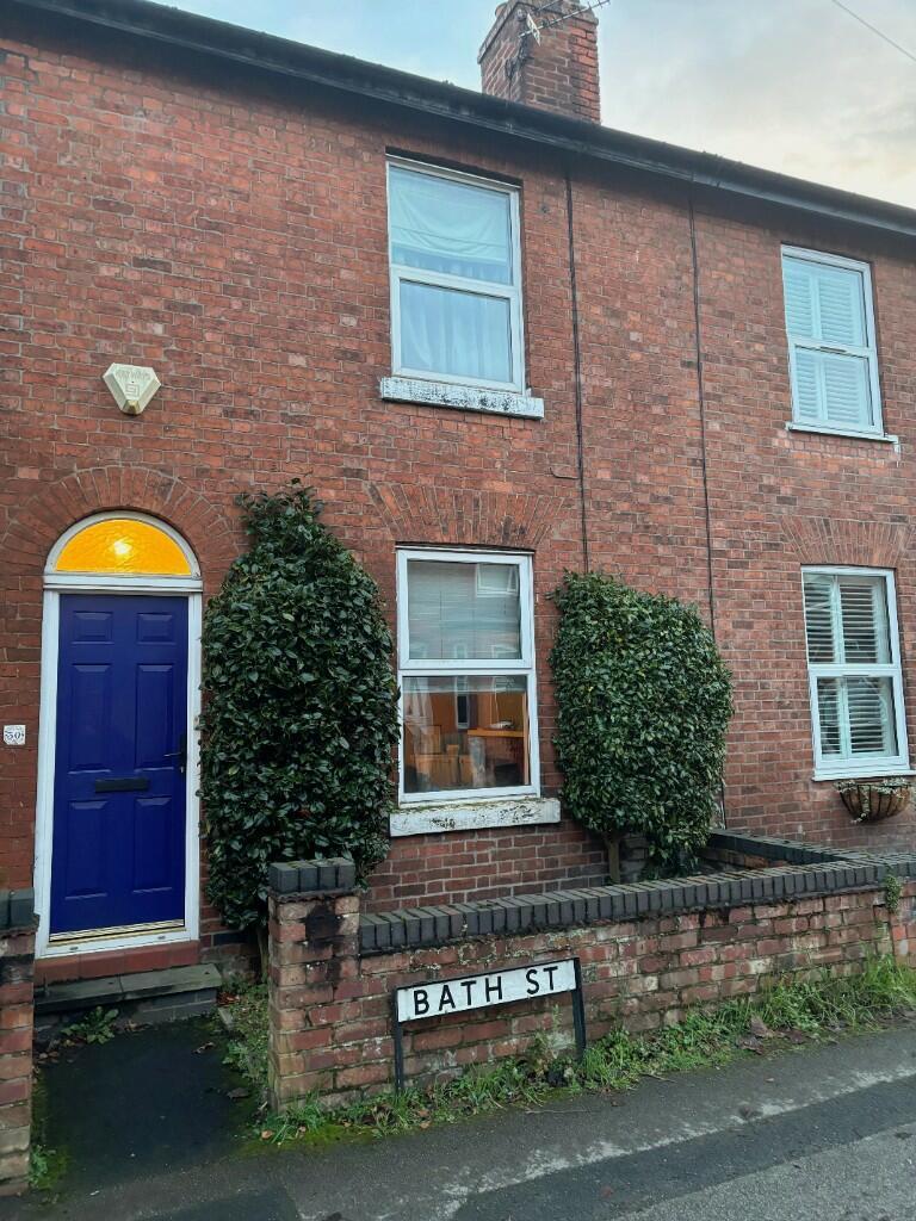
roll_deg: +0.9
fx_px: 917
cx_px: 458
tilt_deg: +4.7
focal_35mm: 26
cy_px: 610
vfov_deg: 67.3
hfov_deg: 53.1
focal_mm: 5.96
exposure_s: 1/50
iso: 320
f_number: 1.6
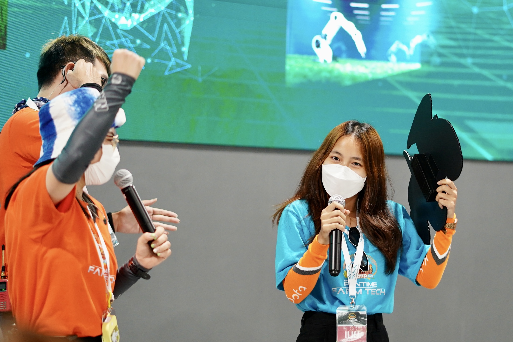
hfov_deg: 23.9
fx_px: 1211
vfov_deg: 16.1
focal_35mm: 85
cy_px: 171
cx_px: 256
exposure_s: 1/250
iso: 1000
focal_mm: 85
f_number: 1.8
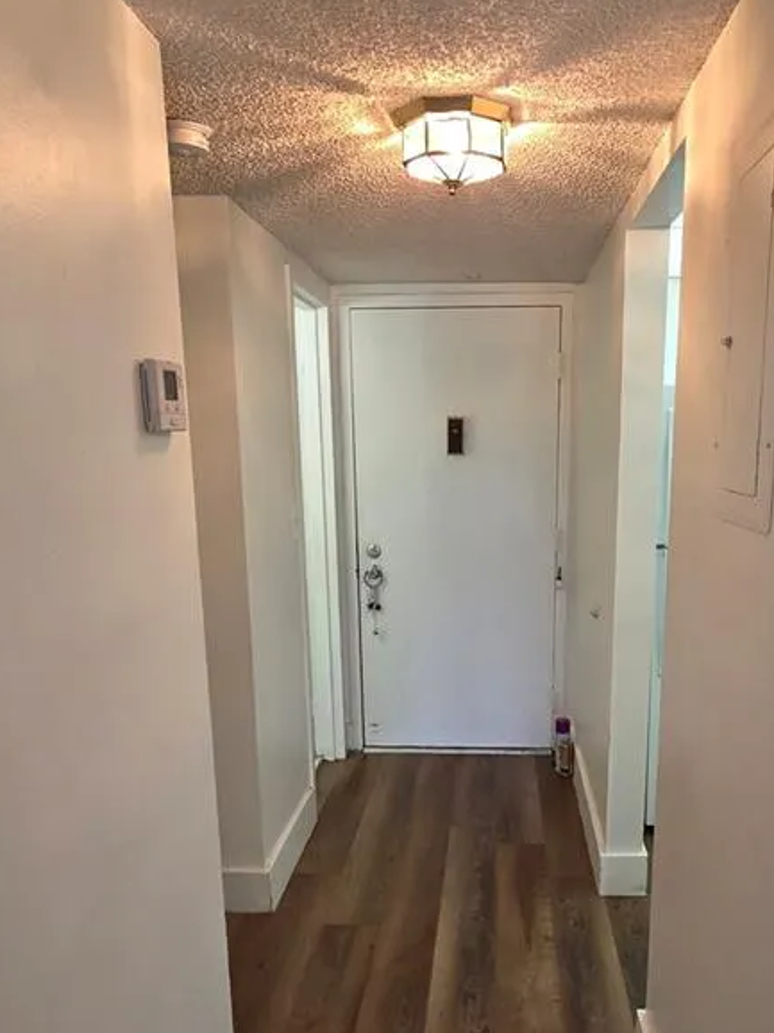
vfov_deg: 64.7
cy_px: 622
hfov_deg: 51.1
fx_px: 806
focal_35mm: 27
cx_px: 450
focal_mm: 2.2
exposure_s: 1/120
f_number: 1.9
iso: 160
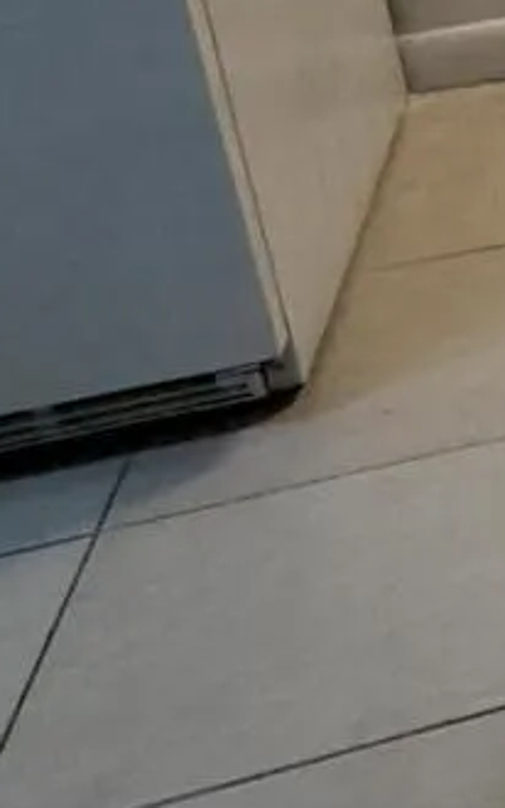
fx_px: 1984
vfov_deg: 20.9
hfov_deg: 9.3
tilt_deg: -19.1
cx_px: 1741
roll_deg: -1.1
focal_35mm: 90
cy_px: -245
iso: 250
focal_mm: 2.22
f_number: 2.2
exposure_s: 1/120
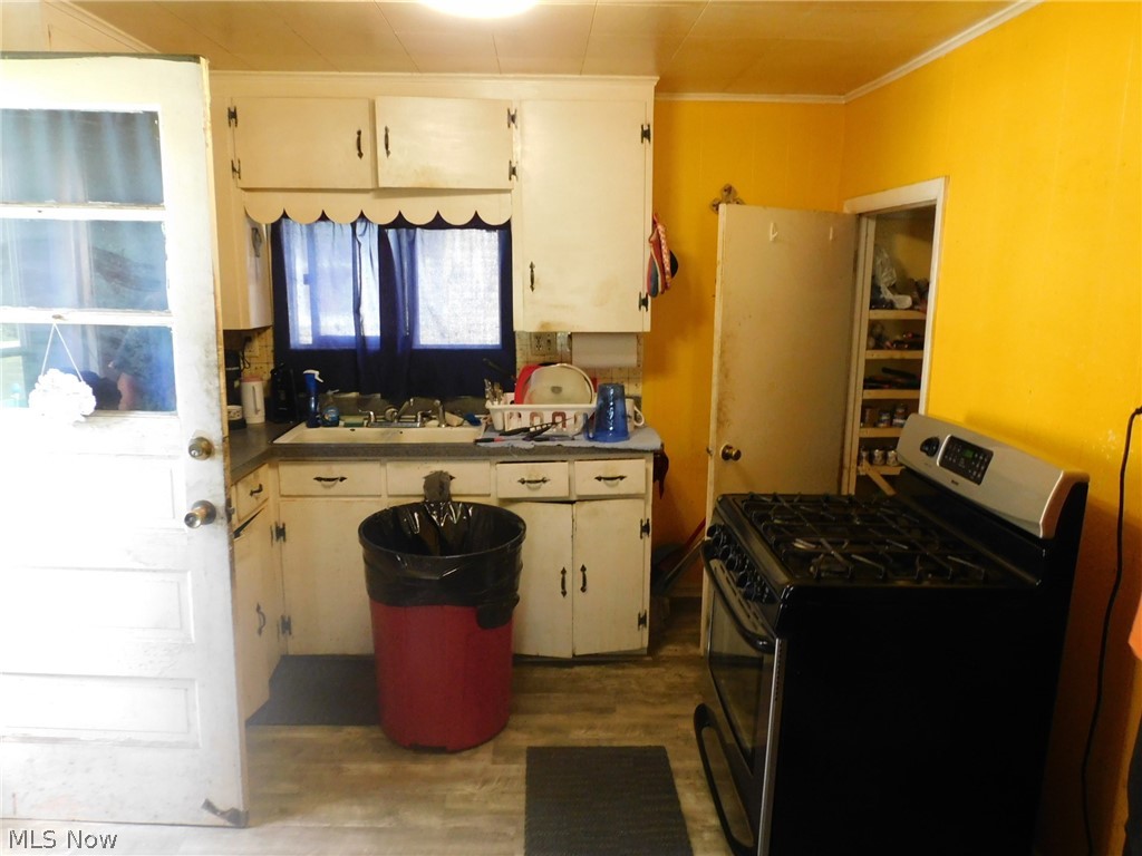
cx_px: 571
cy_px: 428
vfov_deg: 56.8
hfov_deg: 71.6
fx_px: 792
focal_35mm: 24
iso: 400
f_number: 3.3
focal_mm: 4.3
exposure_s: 1/15
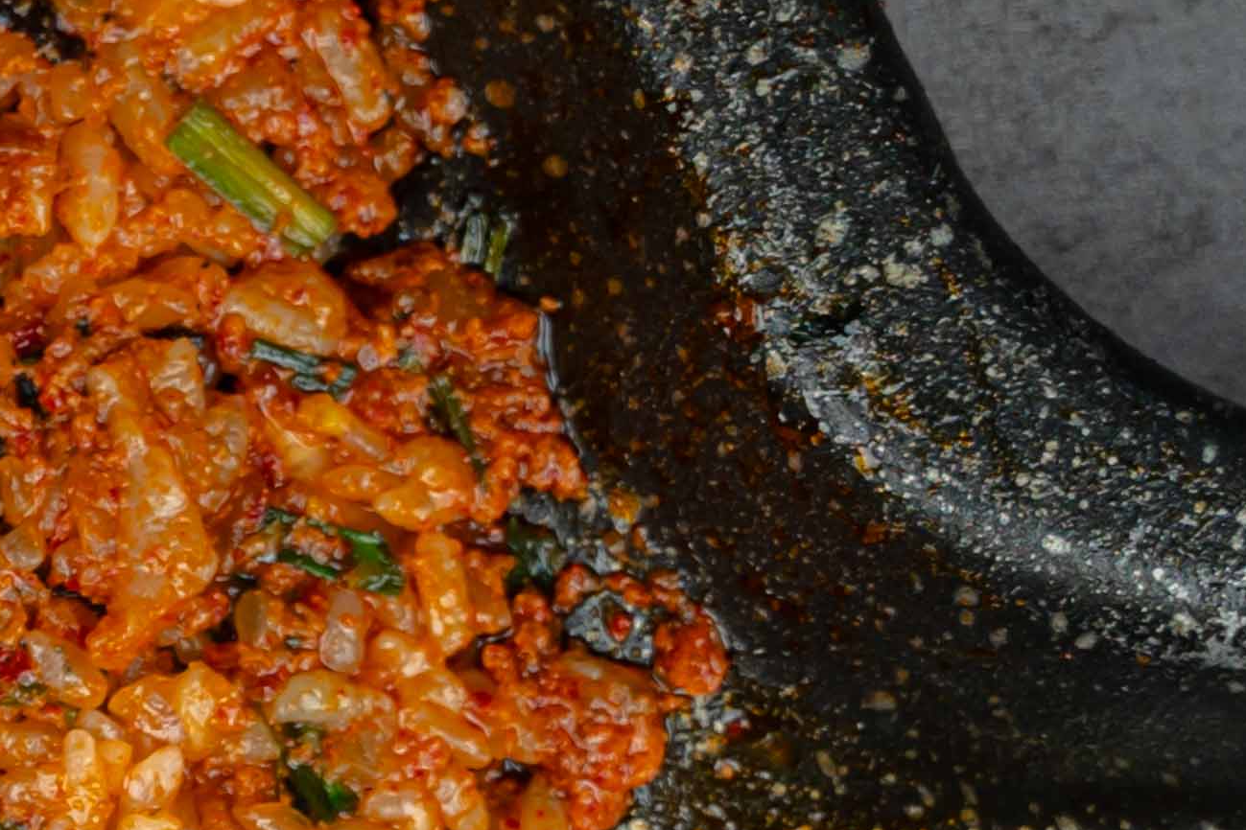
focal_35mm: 256
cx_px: -1281
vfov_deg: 5.3
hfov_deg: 7.7
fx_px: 8856
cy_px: 1036
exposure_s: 1/125
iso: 100
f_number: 4.5
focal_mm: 41.8
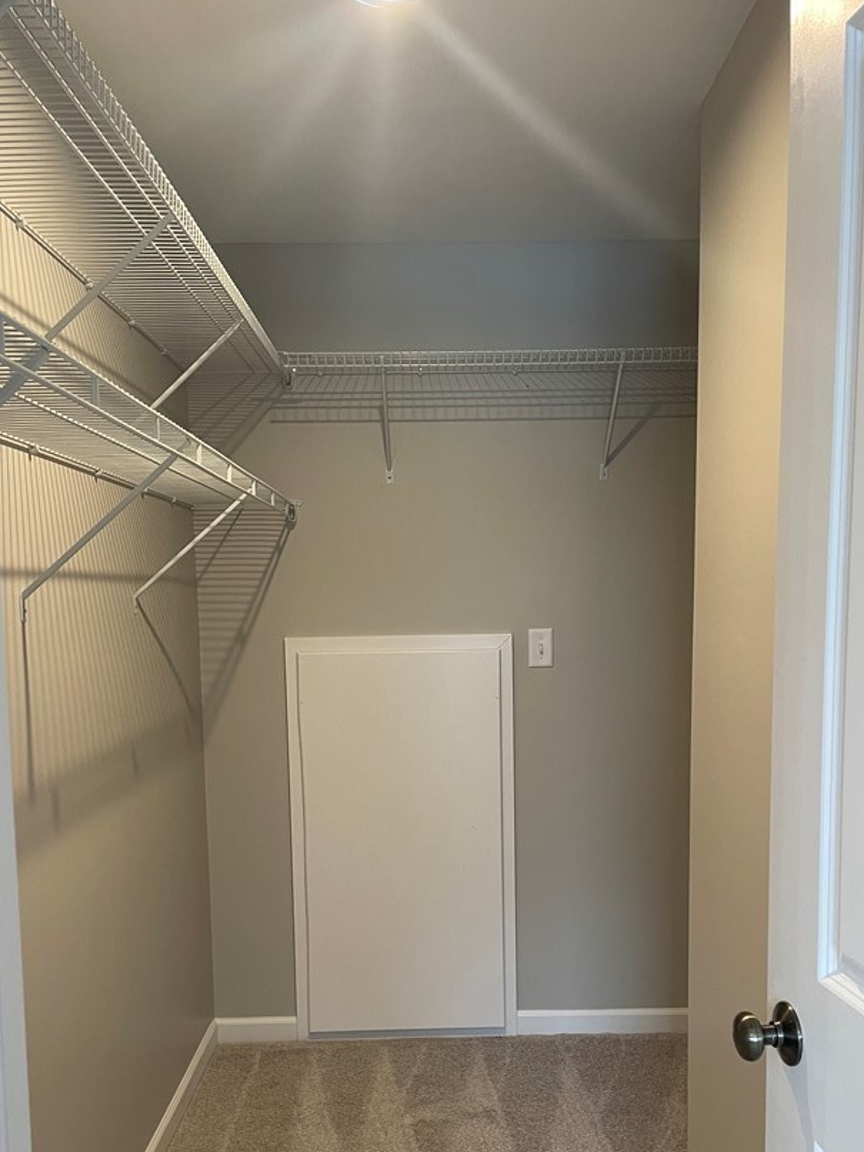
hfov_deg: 42.9
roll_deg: +0.9
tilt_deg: -7.3
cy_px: 721
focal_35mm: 33
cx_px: 434
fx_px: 1099
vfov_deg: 54.7
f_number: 1.6
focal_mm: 4.2
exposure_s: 1/60
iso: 125
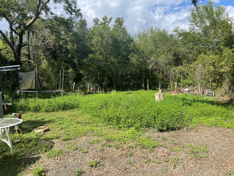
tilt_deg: -1.9
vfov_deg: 54.9
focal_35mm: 25
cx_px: 117
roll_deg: -0.8
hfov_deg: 69.4
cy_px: 88
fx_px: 169
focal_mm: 5.1
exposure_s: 1/1553
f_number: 1.6
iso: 32
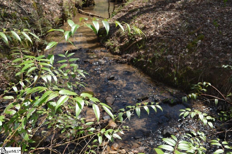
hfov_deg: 49.6
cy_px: 77
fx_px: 251
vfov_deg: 34.2
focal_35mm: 39
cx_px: 116
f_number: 4.5
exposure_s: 1/200
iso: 100
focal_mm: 26
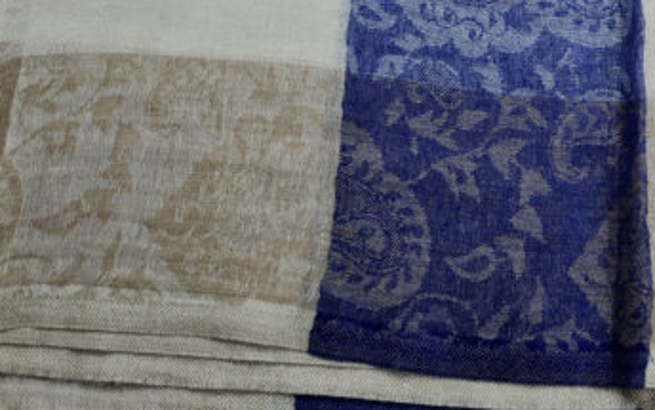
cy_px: -39
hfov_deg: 33.7
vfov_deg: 21.9
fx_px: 1000
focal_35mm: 56
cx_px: 625
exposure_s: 1/120
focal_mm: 5.4
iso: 64
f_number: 1.8
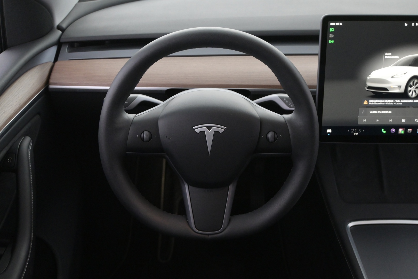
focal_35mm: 44
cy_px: 140
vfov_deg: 30.8
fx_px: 505
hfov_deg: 45.0
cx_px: 209
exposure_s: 1/50
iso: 3200
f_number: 4.8
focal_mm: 29
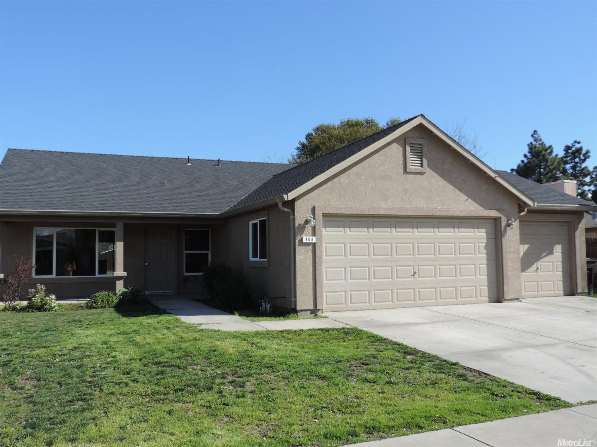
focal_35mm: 33
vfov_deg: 42.9
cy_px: 224
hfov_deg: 55.4
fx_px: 569
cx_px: 298
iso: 80
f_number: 3.2
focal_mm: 5.8
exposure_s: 1/800
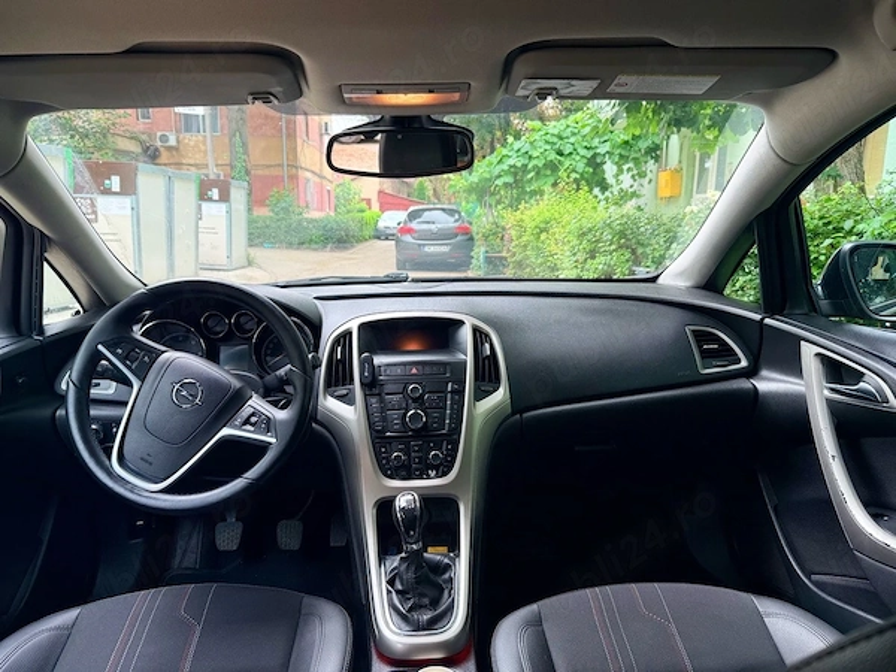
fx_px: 621
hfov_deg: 71.6
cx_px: 448
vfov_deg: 56.8
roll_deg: -1.6
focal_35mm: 24
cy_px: 336
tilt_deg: -11.0
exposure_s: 1/155
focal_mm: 6.76
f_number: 1.78
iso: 100
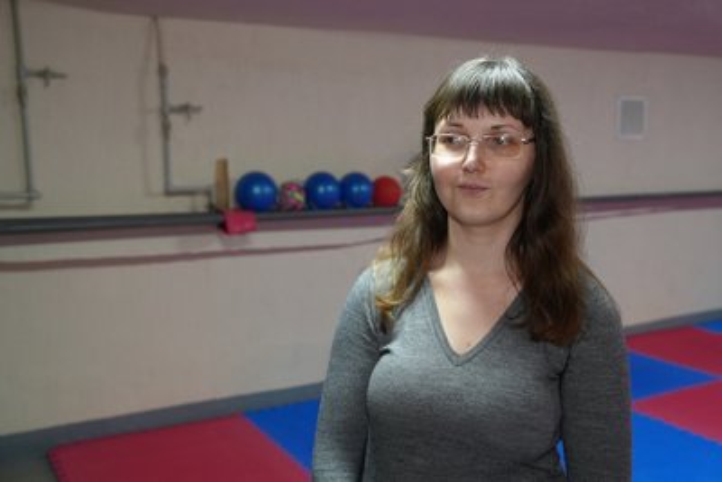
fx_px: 742
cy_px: 241
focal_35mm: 37
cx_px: 361
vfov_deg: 36.0
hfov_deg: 51.9
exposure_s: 1/160
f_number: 4
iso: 4000
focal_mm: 37
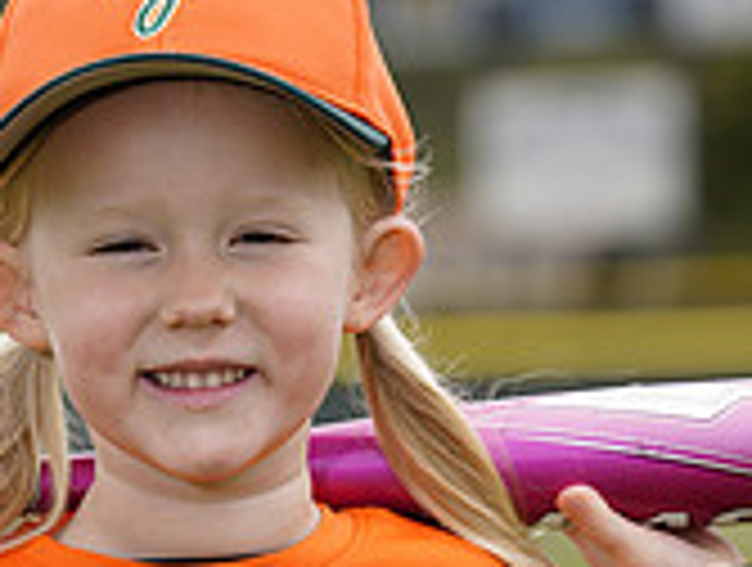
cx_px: 356
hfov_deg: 3.9
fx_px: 11169
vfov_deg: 2.9
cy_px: 709
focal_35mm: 513
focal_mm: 154
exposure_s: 1/250
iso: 50
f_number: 5.6
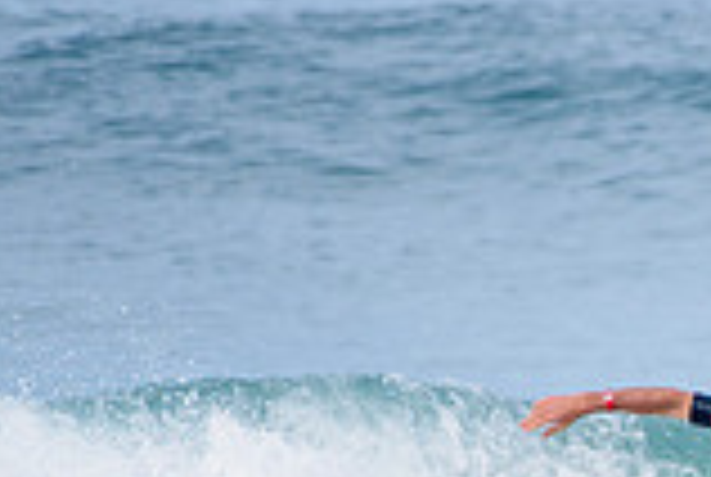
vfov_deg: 0.8
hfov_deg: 1.1
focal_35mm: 1833
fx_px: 36270
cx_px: 814
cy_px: 524
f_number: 5.6
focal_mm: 500
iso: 250
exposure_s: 1/2000
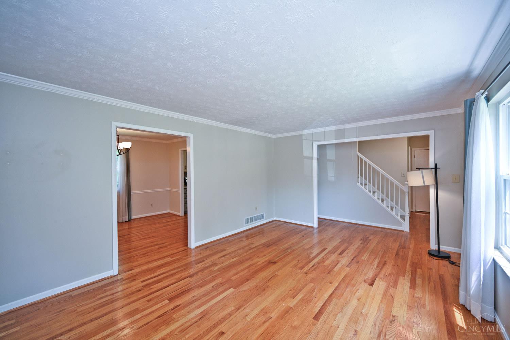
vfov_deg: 81.2
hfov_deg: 104.3
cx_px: 255
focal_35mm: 14
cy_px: 170
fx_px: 198
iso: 320
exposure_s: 1/60
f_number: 4
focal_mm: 14
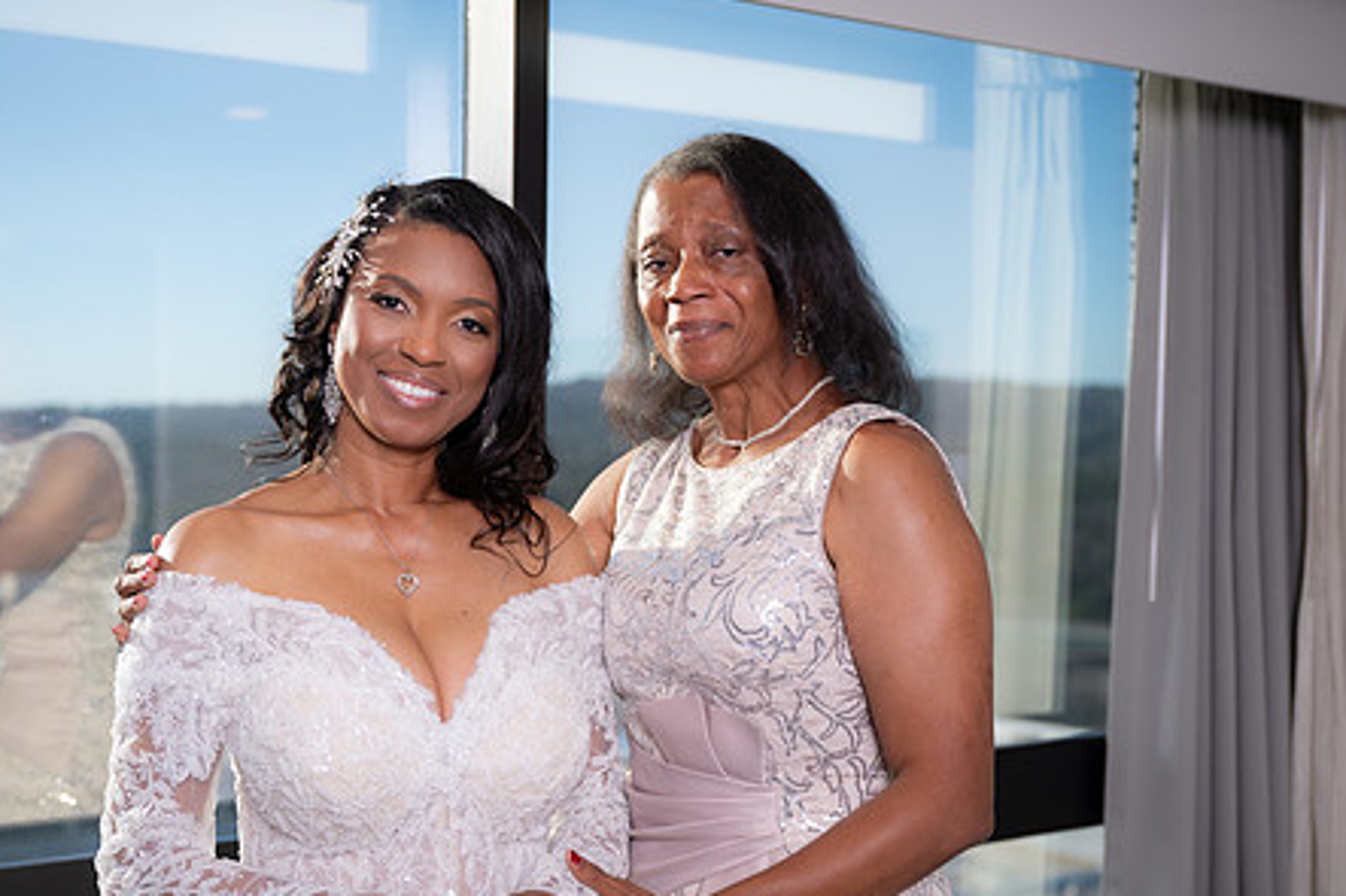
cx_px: 623
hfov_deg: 36.2
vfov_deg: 24.5
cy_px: 556
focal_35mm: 55
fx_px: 2056
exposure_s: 1/250
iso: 250
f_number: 3.2
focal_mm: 42
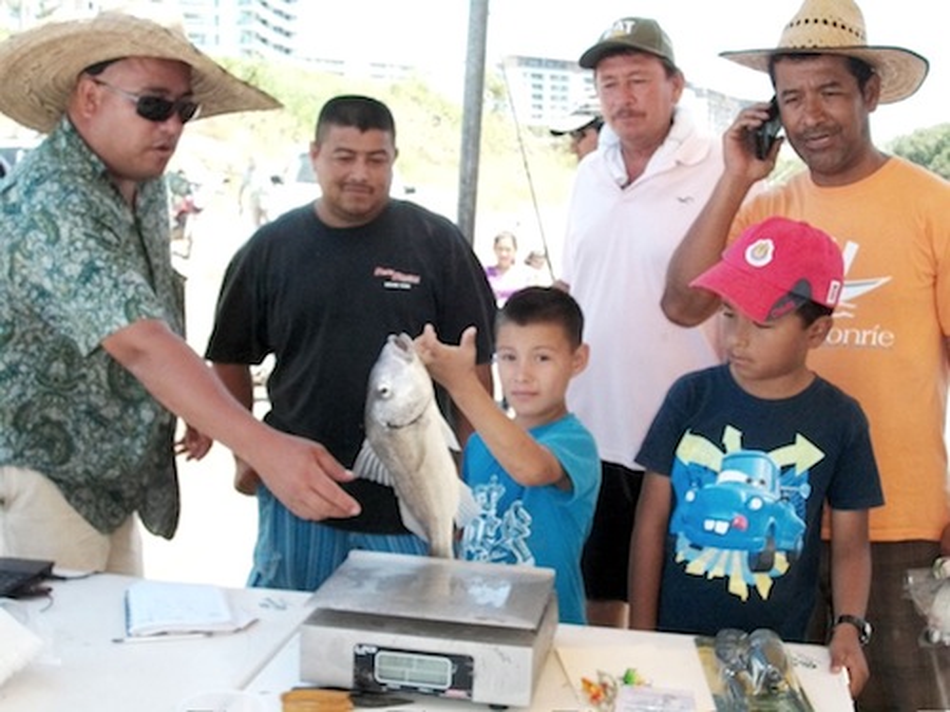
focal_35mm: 44
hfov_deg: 42.9
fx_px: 1208
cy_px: 356
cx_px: 475
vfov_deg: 32.9
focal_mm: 7.8
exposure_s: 1/500
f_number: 3.5
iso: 252
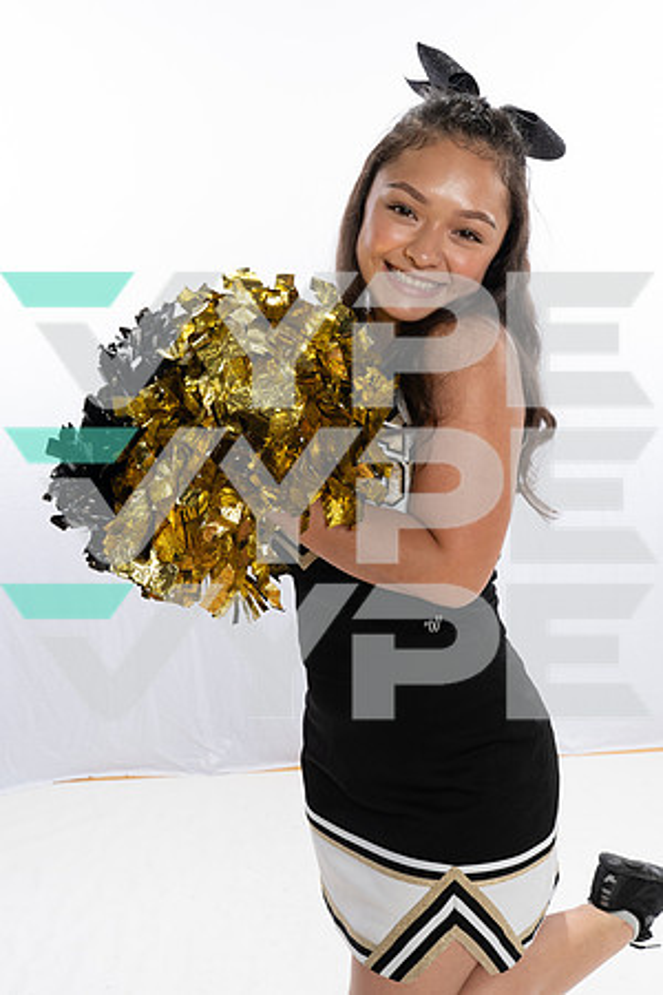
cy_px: 498
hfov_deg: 37.9
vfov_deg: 54.4
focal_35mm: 35
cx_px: 332
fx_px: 967
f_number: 10
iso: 1250
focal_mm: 35
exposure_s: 1/250
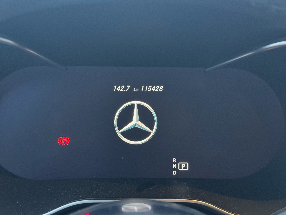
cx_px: 143
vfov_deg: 30.3
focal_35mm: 48
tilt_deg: -15.1
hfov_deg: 39.7
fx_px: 397
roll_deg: +0.5
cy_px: 108
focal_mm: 6.76
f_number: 1.78
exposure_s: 1/24
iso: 640
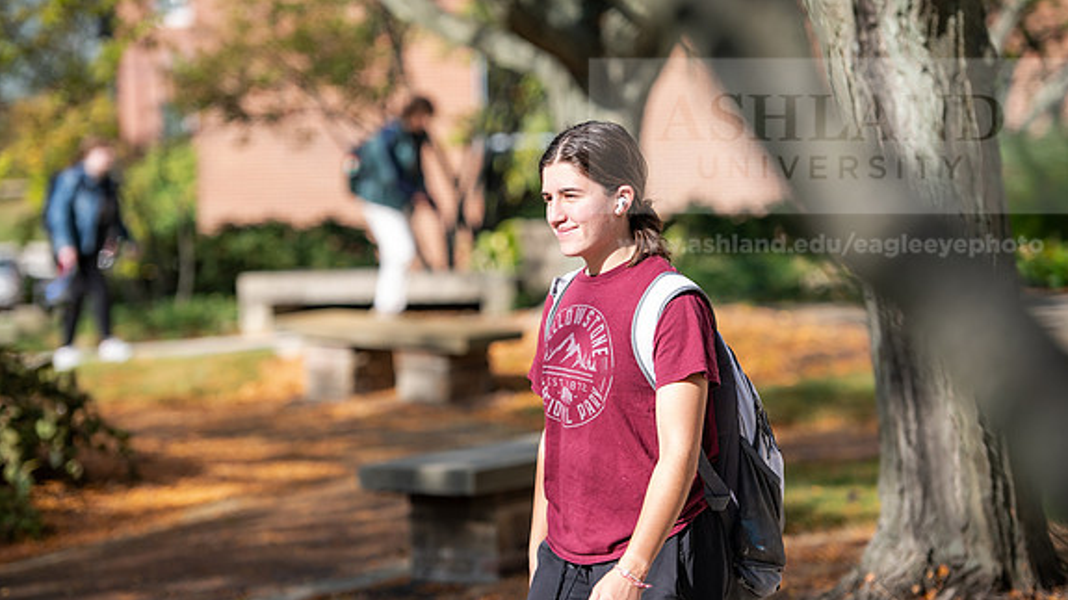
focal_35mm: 129
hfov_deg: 16.6
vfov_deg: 9.4
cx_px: 533
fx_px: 3652
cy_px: 283
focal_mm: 122
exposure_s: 1/500
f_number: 3.2
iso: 100
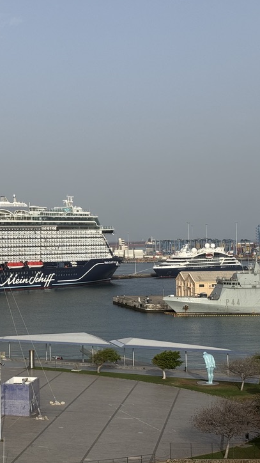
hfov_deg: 15.8
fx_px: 907
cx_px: -34
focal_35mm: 74
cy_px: 239
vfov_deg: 28.6
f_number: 1.78
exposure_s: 1/6024
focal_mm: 6.76
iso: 64
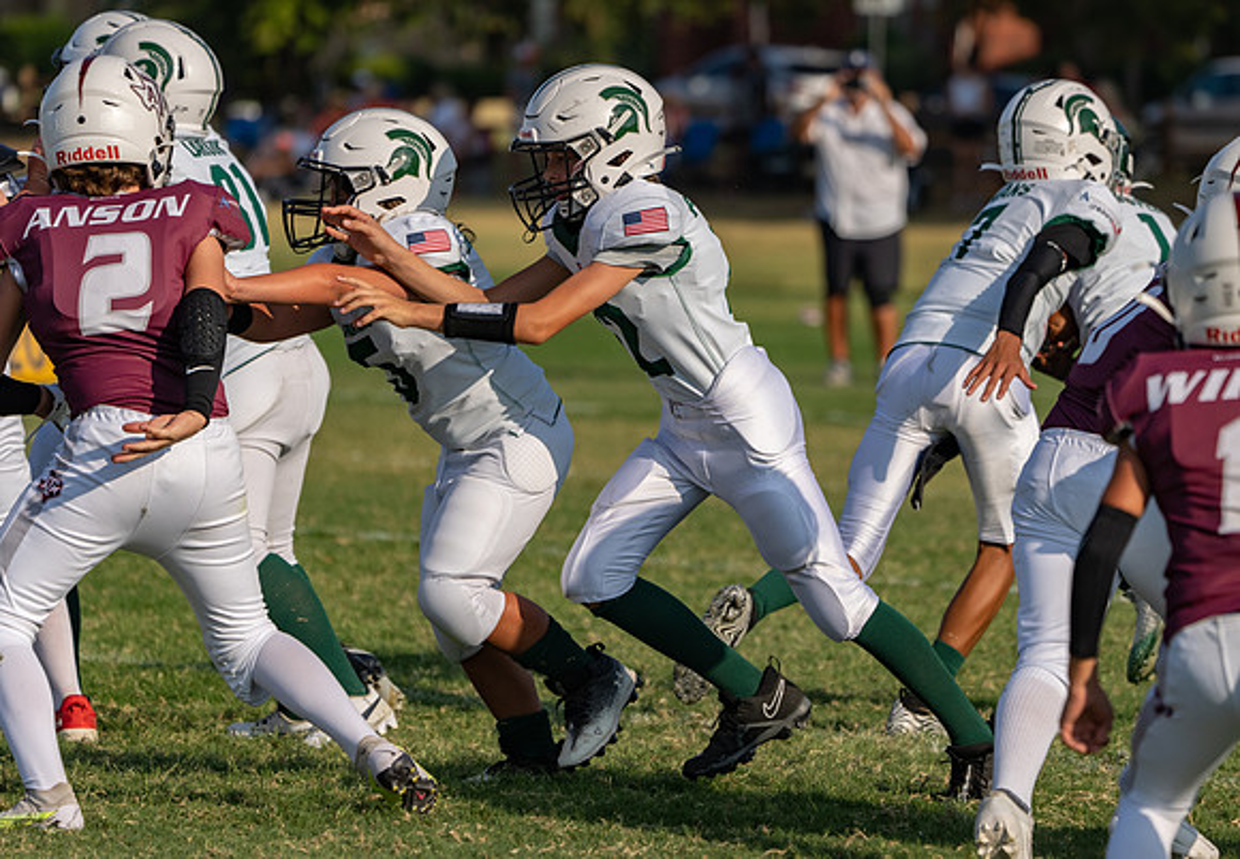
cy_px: 473
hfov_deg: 6.5
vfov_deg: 4.5
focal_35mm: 314
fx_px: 10964
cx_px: 709
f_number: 5.6
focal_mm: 265
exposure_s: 1/1600
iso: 200
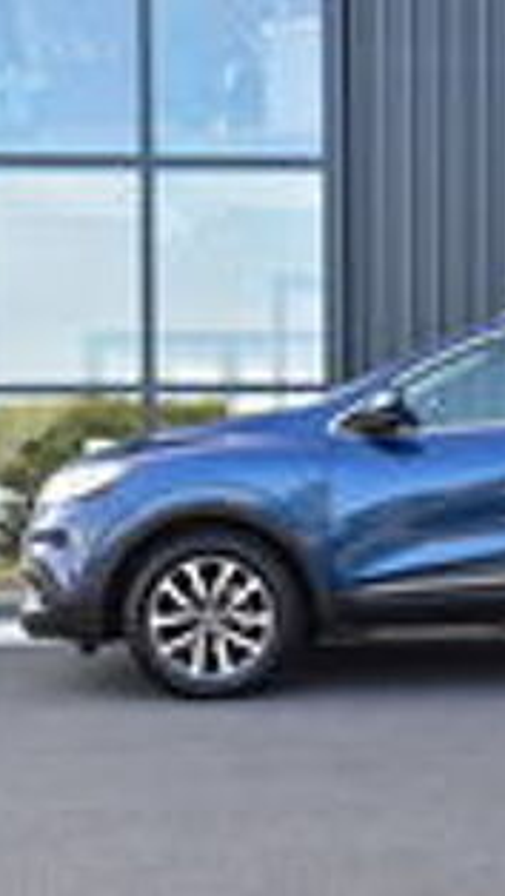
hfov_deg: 17.8
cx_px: 582
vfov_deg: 32.4
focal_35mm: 65
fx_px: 1540
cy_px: 444
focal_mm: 27
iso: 400
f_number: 9
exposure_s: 1/100
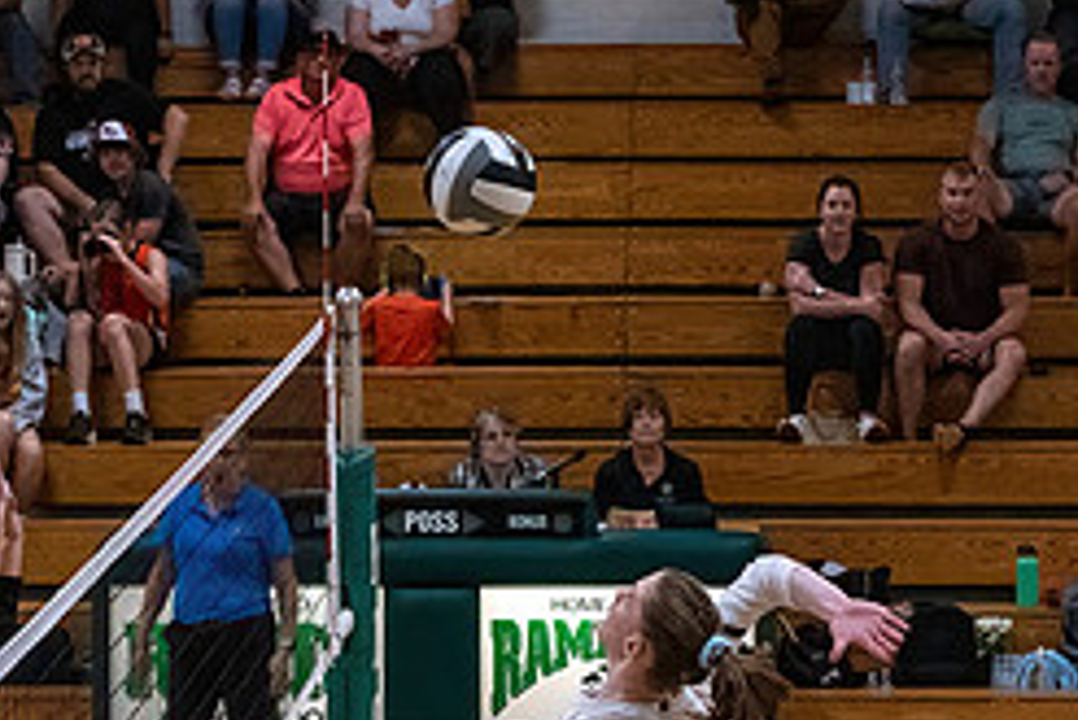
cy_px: 697
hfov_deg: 10.9
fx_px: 5663
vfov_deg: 7.3
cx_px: 543
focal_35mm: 189
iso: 12800
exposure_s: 1/1000
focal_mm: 70
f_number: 4.5
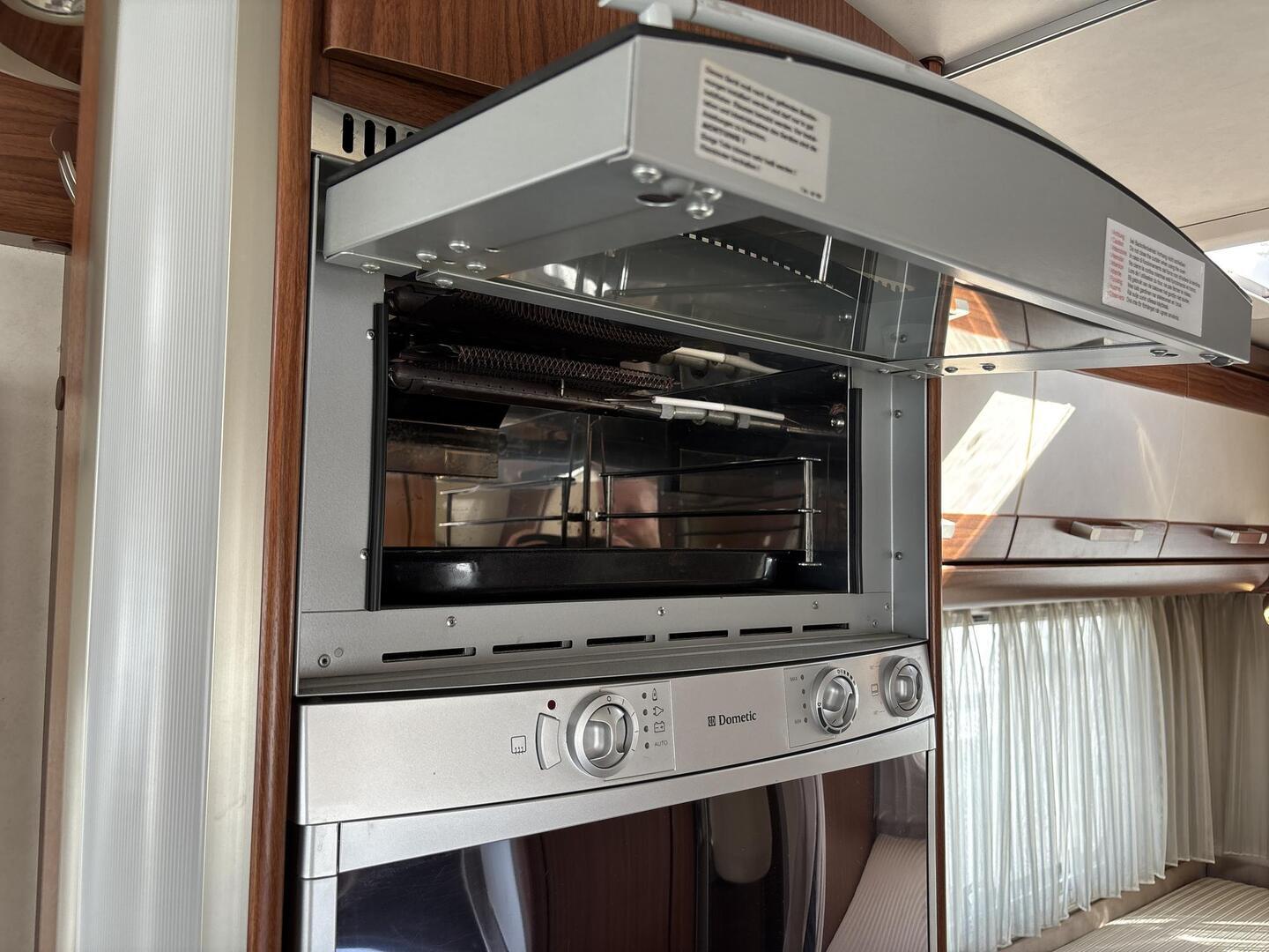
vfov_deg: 53.1
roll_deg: -2.3
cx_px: 634
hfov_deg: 67.3
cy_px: 476
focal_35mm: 26
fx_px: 953
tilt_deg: +4.4
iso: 64
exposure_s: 1/121
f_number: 1.6
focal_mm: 5.96
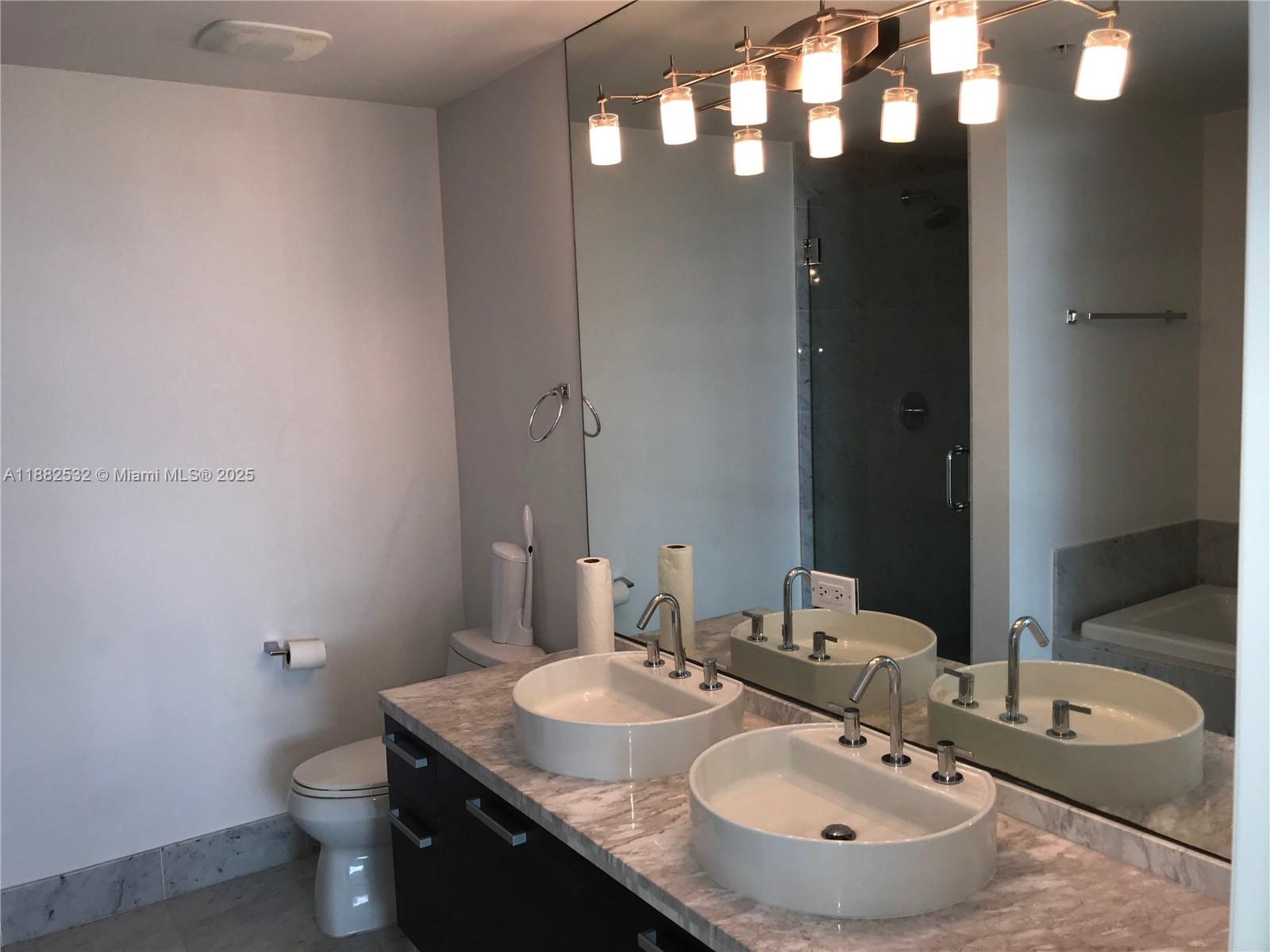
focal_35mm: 28
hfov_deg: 63.4
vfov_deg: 49.7
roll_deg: +2.2
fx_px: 1027
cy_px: 476
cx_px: 635
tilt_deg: -6.9
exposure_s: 1/99
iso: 20
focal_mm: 3.99
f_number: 1.8
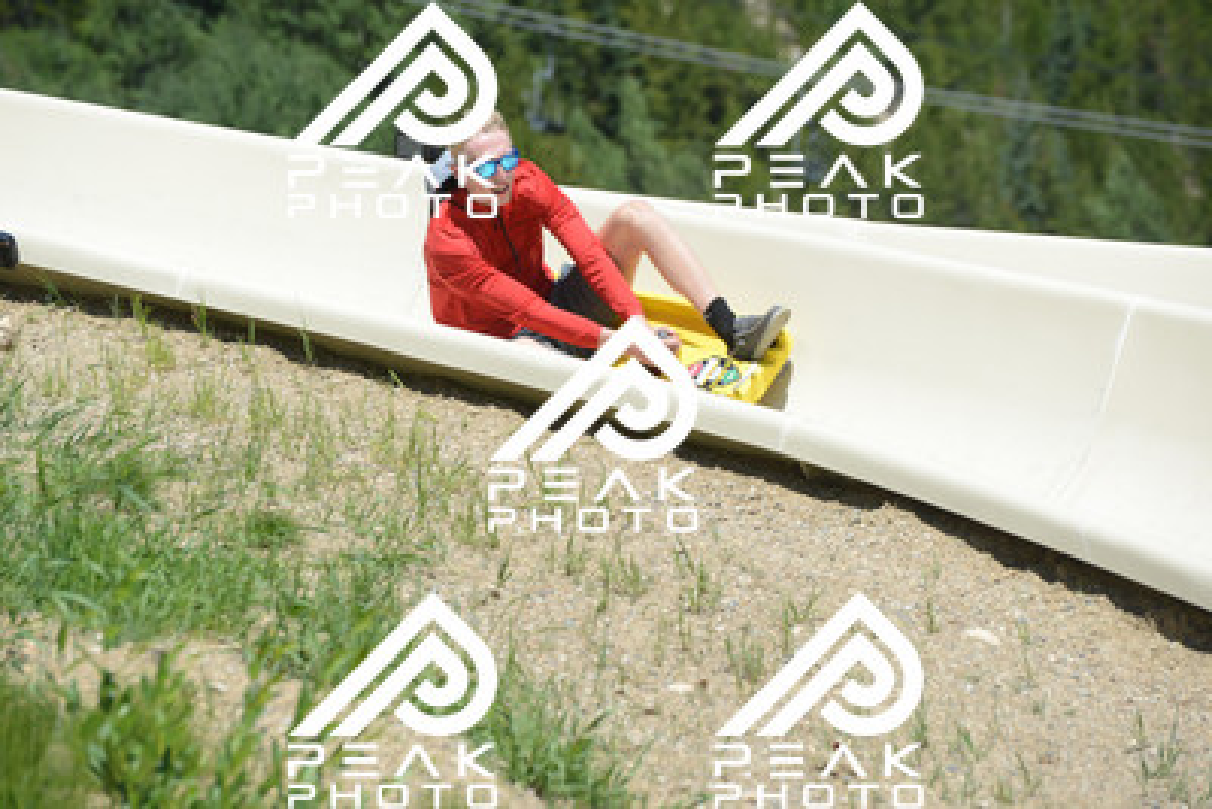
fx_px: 6567
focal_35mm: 195
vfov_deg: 7.0
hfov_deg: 10.5
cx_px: 606
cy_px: 404
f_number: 6.3
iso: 400
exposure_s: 1/1250
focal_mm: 195
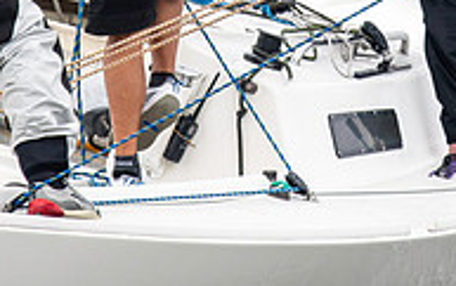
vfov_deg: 1.0
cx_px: 281
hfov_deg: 1.5
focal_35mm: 1379
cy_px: -141
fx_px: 17152
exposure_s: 1/4000
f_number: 4
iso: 250
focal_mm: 300
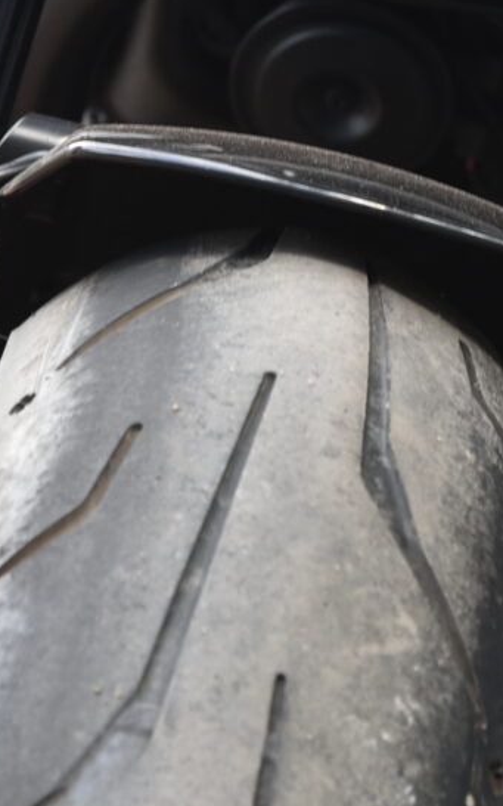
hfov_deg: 4.6
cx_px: 495
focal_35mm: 287
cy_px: 393
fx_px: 6298
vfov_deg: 7.3
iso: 100
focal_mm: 60
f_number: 4
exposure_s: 1/60
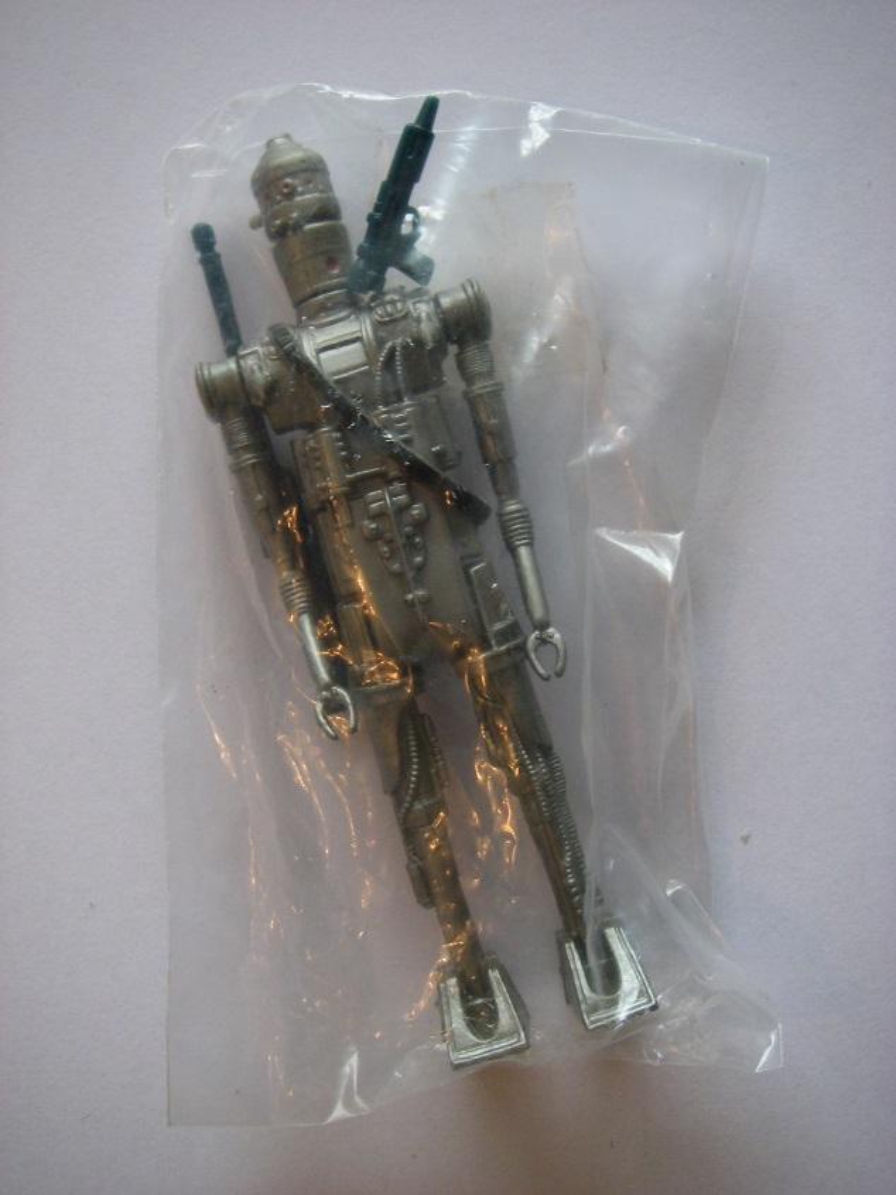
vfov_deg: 49.0
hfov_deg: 37.7
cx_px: 448
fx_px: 1311
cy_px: 598
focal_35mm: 38
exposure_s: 1/50
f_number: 3.3
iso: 200
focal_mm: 6.3
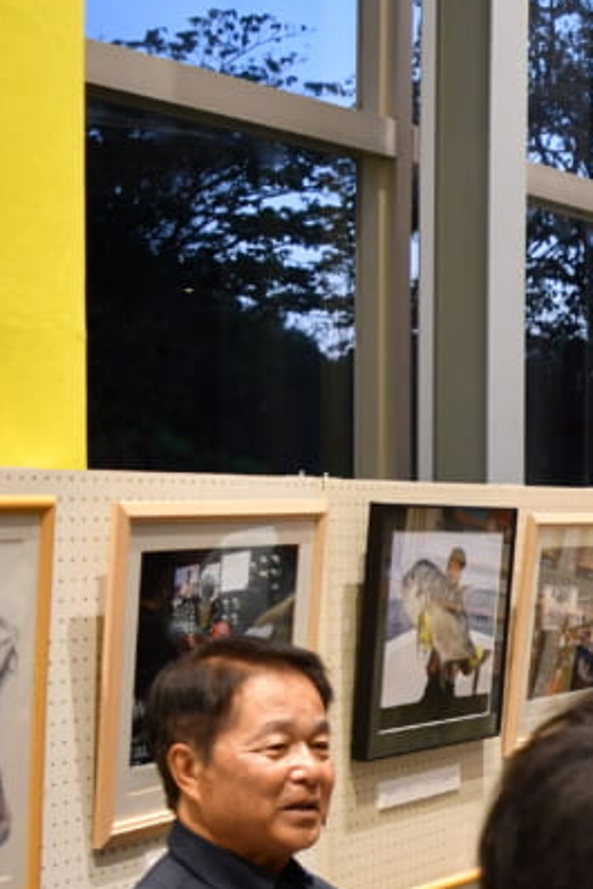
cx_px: 1161
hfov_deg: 13.6
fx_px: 2148
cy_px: 765
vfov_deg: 22.9
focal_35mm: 87
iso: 800
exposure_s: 1/50
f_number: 3.5
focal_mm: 18
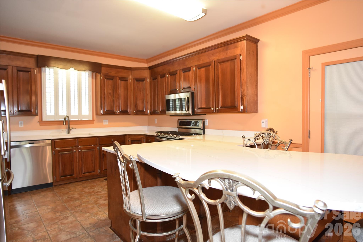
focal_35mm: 21
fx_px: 212
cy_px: 121
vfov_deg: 59.5
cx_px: 182
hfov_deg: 81.2
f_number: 4
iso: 800
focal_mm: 14
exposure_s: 1/80
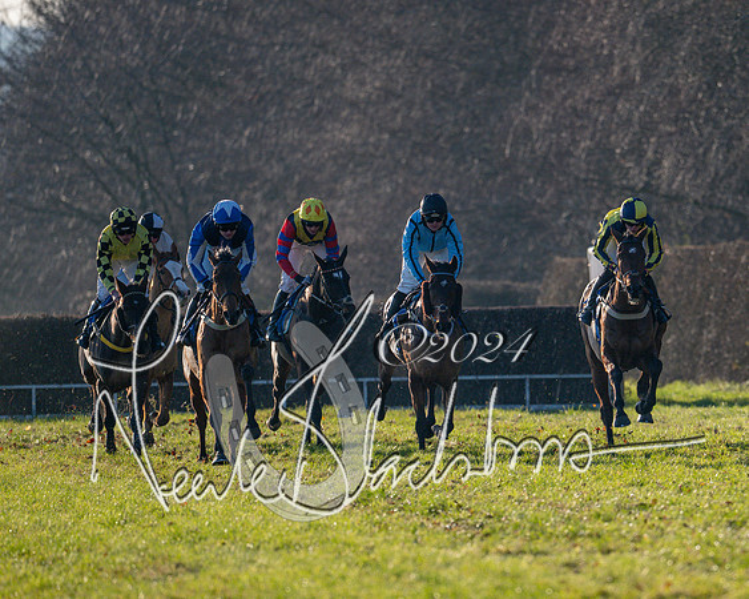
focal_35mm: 593
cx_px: 568
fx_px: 13132
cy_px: 264
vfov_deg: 2.6
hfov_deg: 3.3
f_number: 5
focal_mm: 400
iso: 400
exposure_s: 1/2500
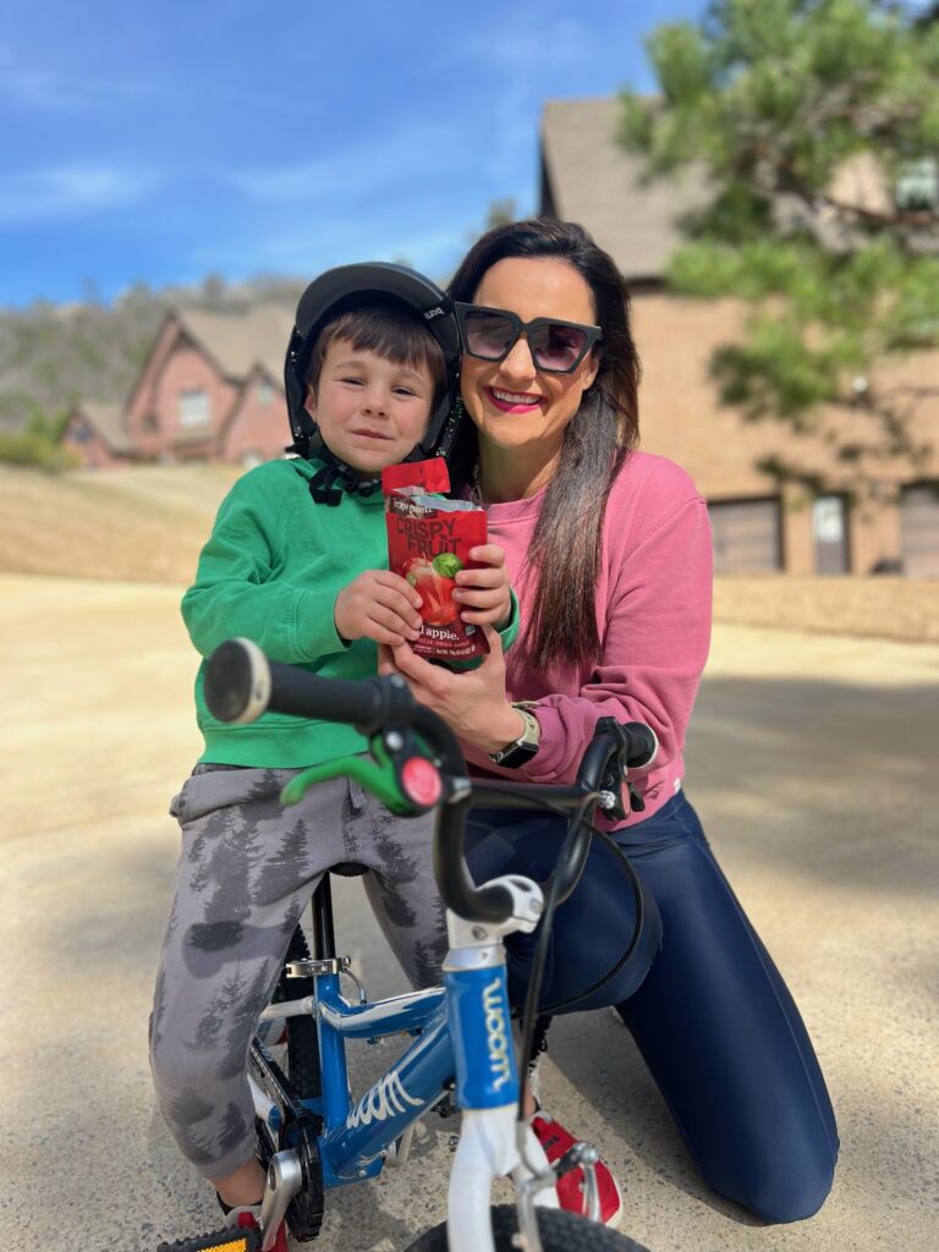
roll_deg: +4.7
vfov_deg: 67.3
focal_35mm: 26
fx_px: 940
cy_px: 626
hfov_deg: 53.1
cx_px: 470
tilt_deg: -7.6
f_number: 1.5
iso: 50
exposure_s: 1/1553
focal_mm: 5.7
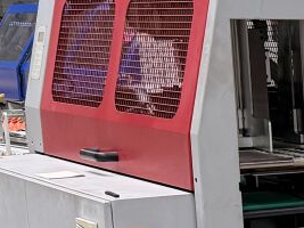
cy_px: 246
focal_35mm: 144
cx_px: 796
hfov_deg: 10.9
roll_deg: +0.7
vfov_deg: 10.2
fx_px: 1264
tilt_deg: -9.8
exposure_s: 1/100
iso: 100
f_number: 1.78
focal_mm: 6.76
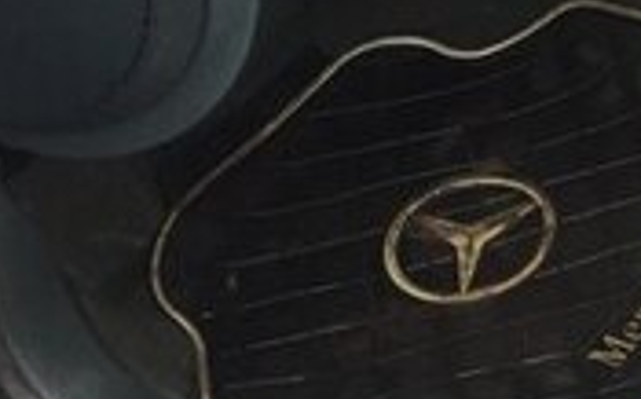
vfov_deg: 10.7
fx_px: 2024
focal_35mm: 116
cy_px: -287
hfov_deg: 16.4
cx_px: 956
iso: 50
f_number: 2.2
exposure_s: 1/100
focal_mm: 4.15
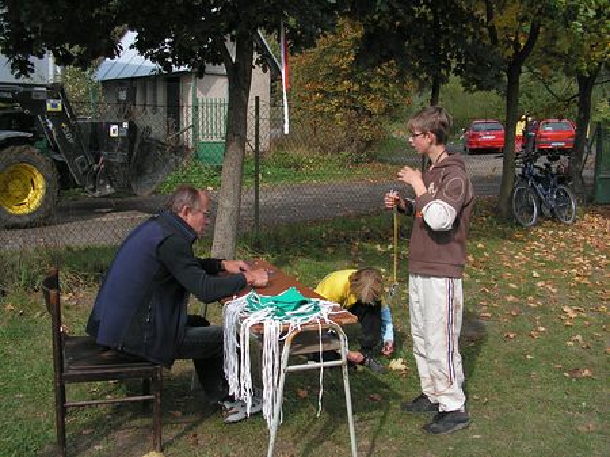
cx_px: 305
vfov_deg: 39.6
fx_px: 634
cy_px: 228
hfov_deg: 51.4
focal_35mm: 36
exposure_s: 1/400
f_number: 3.2
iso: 50
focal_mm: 6
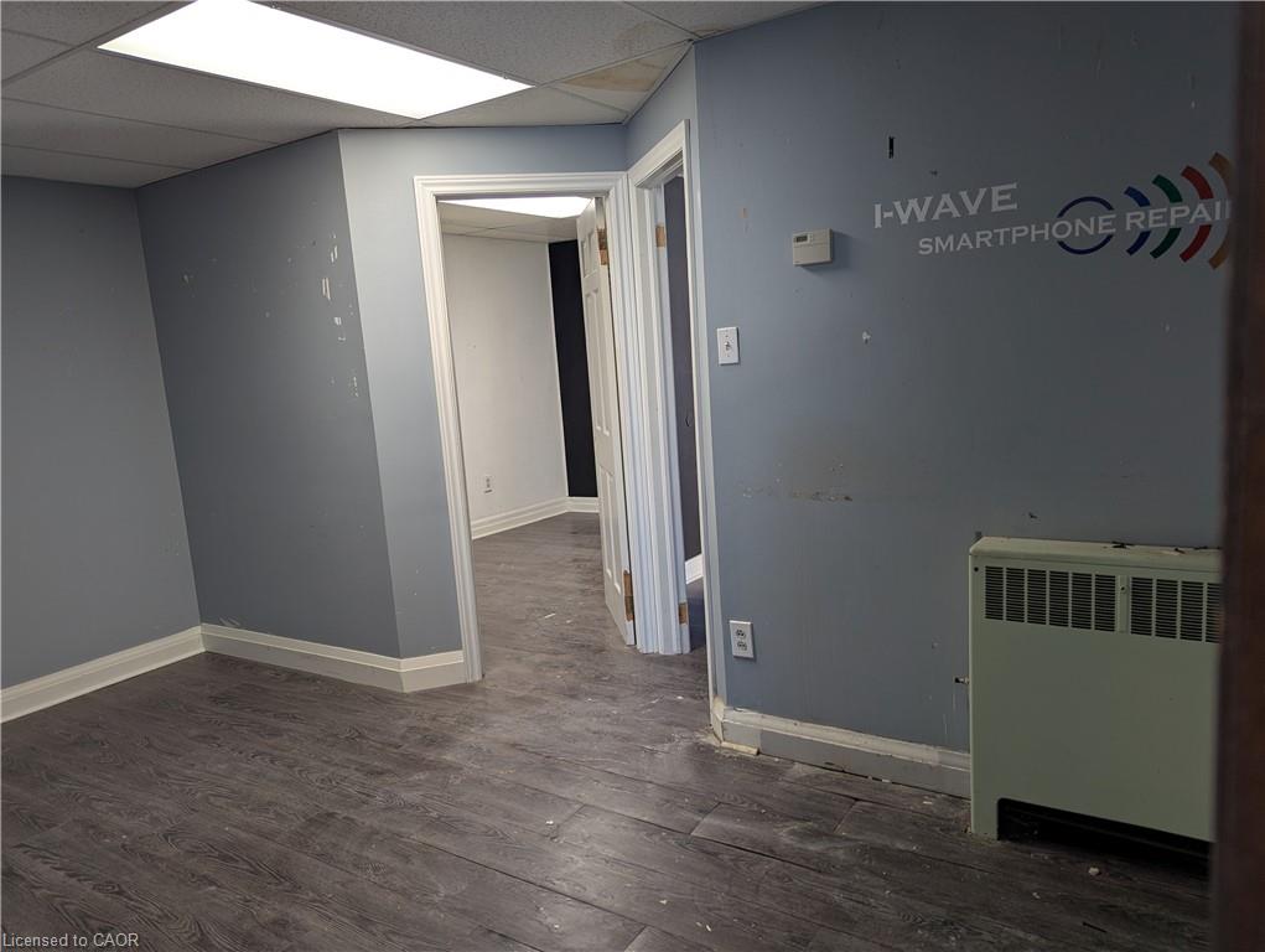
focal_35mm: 24
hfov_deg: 71.5
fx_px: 878
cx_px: 632
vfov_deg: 56.9
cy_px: 476
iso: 55
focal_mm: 6.81
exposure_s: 1/35.2
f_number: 1.85
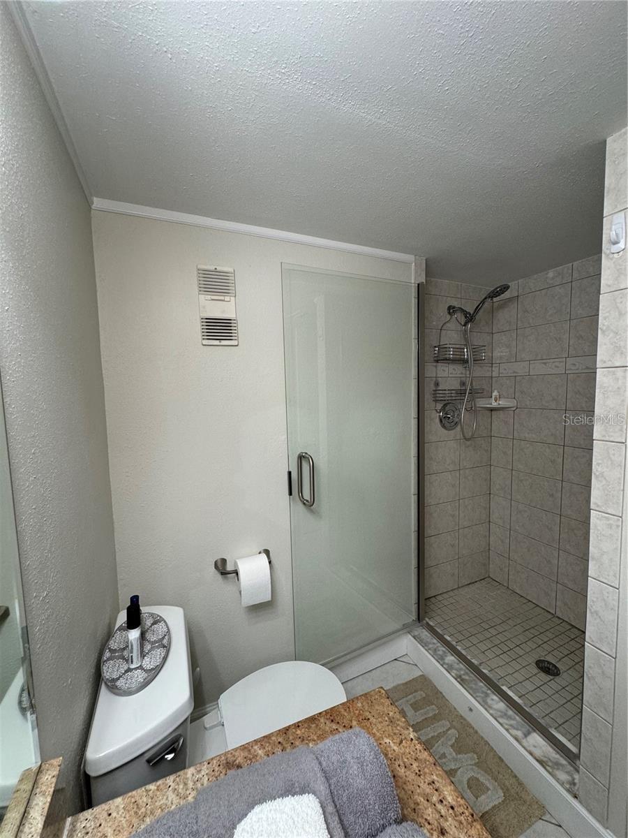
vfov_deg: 102.1
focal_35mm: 14
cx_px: 314
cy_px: 419
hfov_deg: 85.7
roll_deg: +0.9
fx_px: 339
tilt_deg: -4.9
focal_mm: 2.22
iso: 160
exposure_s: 1/120
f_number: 2.2
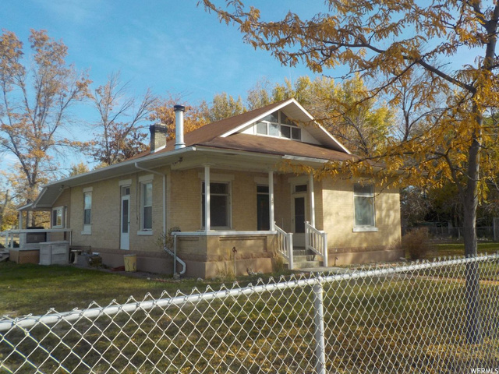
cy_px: 187
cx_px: 250
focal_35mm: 30
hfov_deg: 60.0
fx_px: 432
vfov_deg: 46.8
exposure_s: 1/1000
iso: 125
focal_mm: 4.1
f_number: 3.3
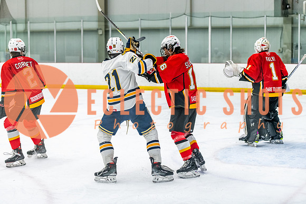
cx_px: 153
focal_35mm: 80
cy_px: 102
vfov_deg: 17.1
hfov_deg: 25.4
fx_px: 678
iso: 3200
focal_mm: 75
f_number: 2.8
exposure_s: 1/800
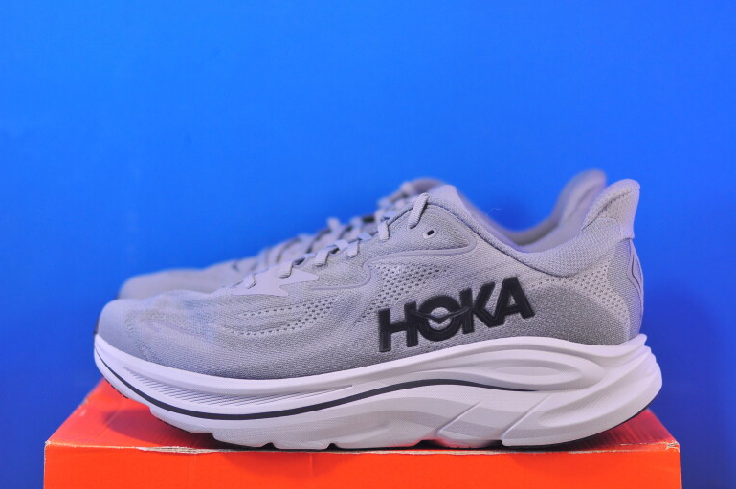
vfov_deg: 17.5
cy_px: 241
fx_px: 1593
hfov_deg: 26.0
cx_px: 362
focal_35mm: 78
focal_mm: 50
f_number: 2.2
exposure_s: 1/320
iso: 250
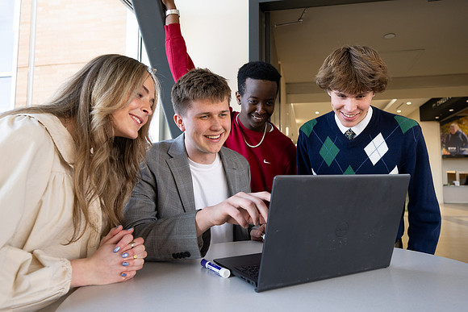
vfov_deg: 50.5
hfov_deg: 70.4
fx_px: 331
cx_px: 253
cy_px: 154
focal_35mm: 25
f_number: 4
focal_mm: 21.5
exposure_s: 1/250
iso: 400
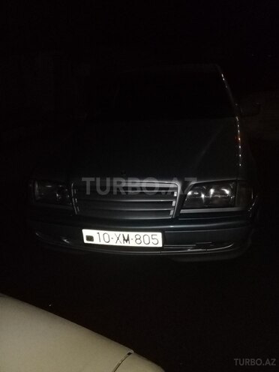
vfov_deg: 58.4
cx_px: 140
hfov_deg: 45.4
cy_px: 186
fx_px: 333
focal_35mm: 31
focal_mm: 3.3
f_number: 2.2
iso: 400
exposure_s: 1/33
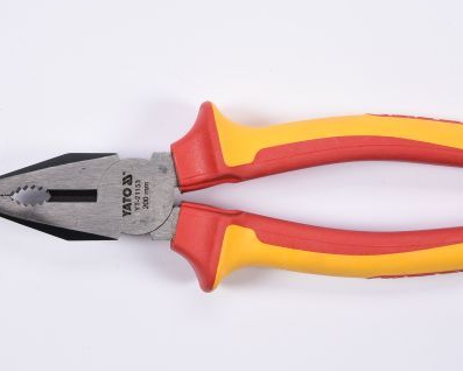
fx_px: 1330
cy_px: 186
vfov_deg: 15.9
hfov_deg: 19.7
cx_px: 271
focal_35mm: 97
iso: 250
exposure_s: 1/125
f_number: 16
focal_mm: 50
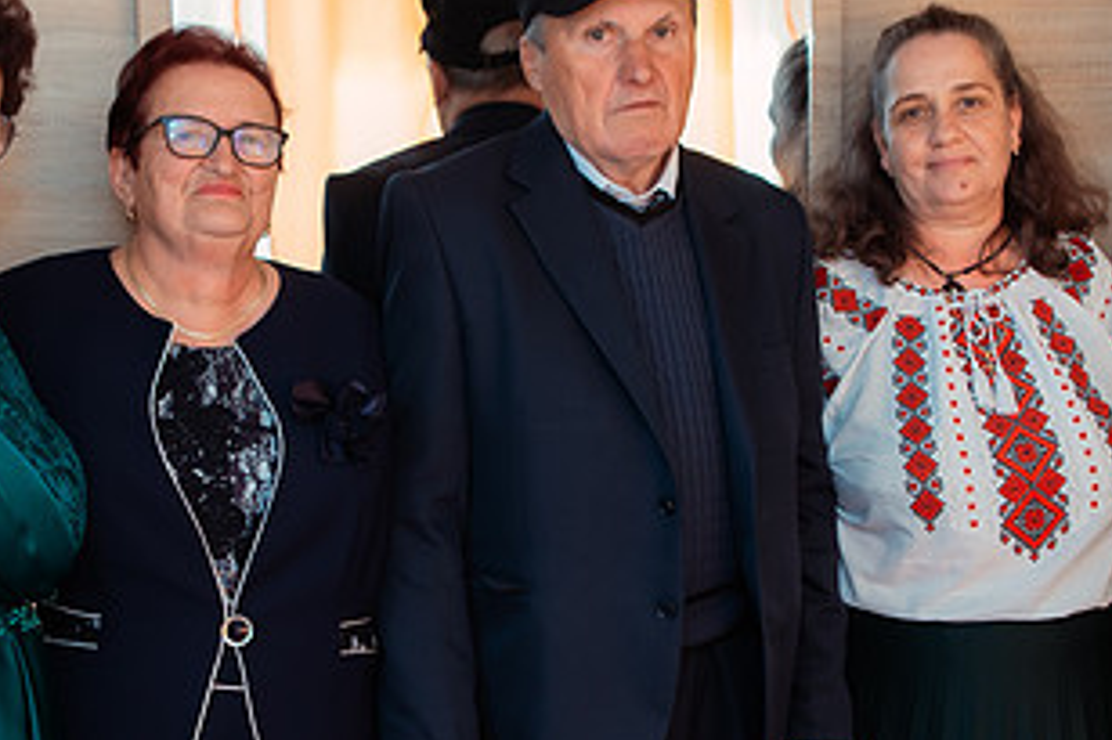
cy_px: 414
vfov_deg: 18.6
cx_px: 441
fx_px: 2254
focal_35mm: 73
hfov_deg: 27.7
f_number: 3.2
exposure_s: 1/250
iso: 500
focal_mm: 31
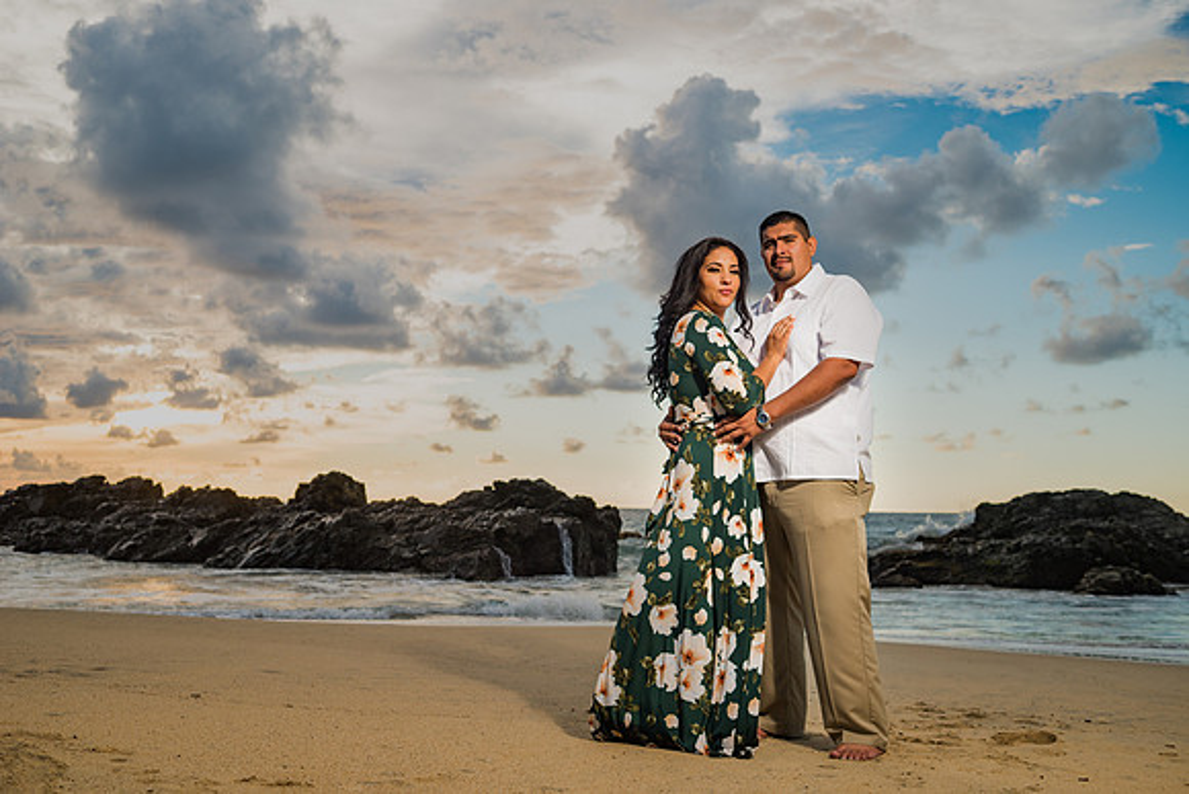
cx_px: 594
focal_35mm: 35
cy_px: 397
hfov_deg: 54.4
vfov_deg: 37.9
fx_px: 1156
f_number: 5.6
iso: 100
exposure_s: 1/200
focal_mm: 35
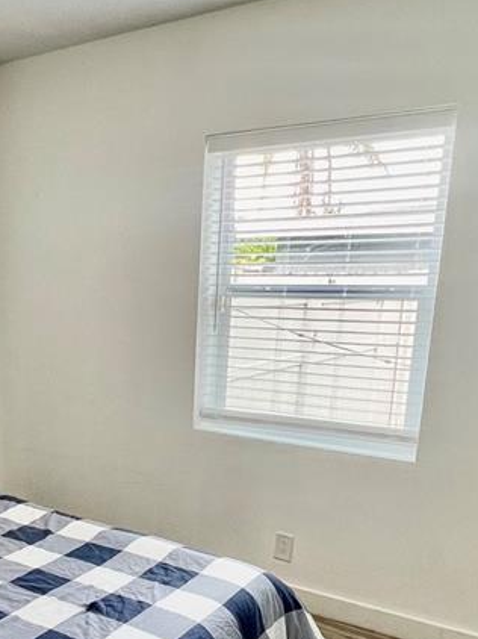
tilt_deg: -14.6
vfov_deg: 48.8
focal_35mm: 37
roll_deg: +0.2
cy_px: 456
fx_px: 682
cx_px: 61
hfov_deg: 36.5
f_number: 1.8
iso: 160
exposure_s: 1/120
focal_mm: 1.57
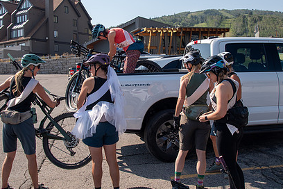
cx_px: 150
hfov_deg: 47.4
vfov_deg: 32.4
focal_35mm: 41
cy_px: 66
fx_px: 322
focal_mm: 24
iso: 200
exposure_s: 1/400
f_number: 7.1
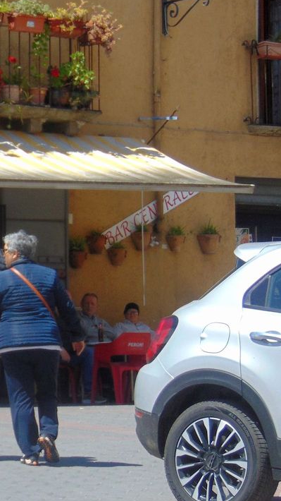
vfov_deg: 10.8
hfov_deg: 6.1
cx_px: -73
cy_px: 267
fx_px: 2638
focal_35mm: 199
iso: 80
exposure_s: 1/500
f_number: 3.9
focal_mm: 19.4
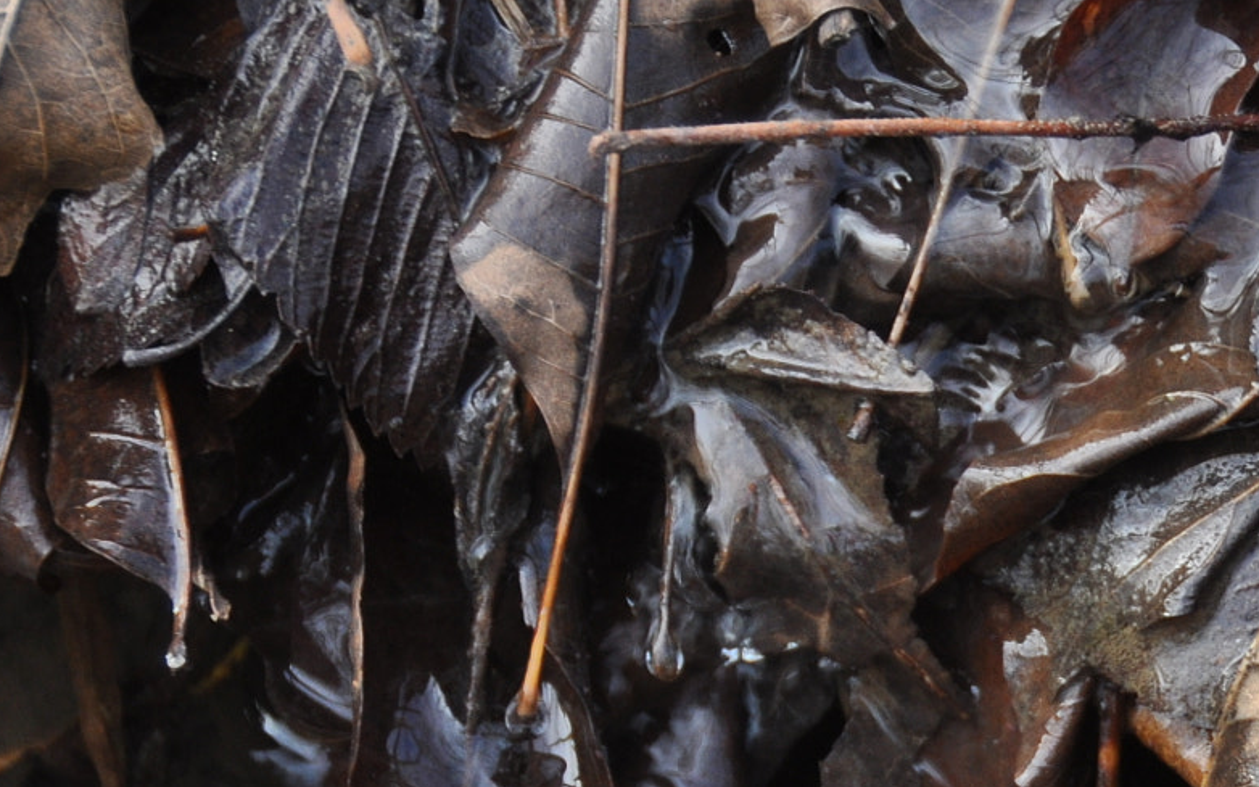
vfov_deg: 3.3
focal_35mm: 400
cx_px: 1150
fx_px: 13727
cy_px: 1080
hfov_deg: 5.2
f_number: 5.6
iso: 400
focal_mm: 100
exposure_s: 1/100
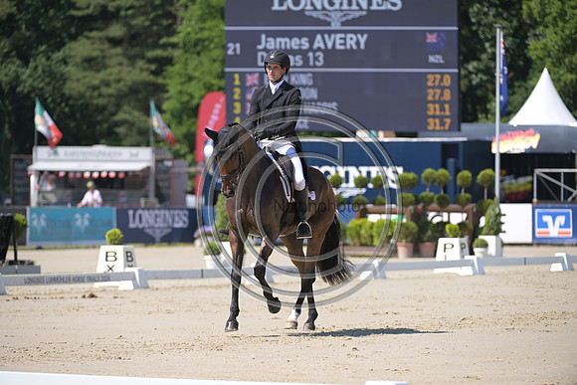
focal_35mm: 240
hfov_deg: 8.6
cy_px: 192
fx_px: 3847
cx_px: 288
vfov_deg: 5.7
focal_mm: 240
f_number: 5
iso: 280
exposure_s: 1/1250
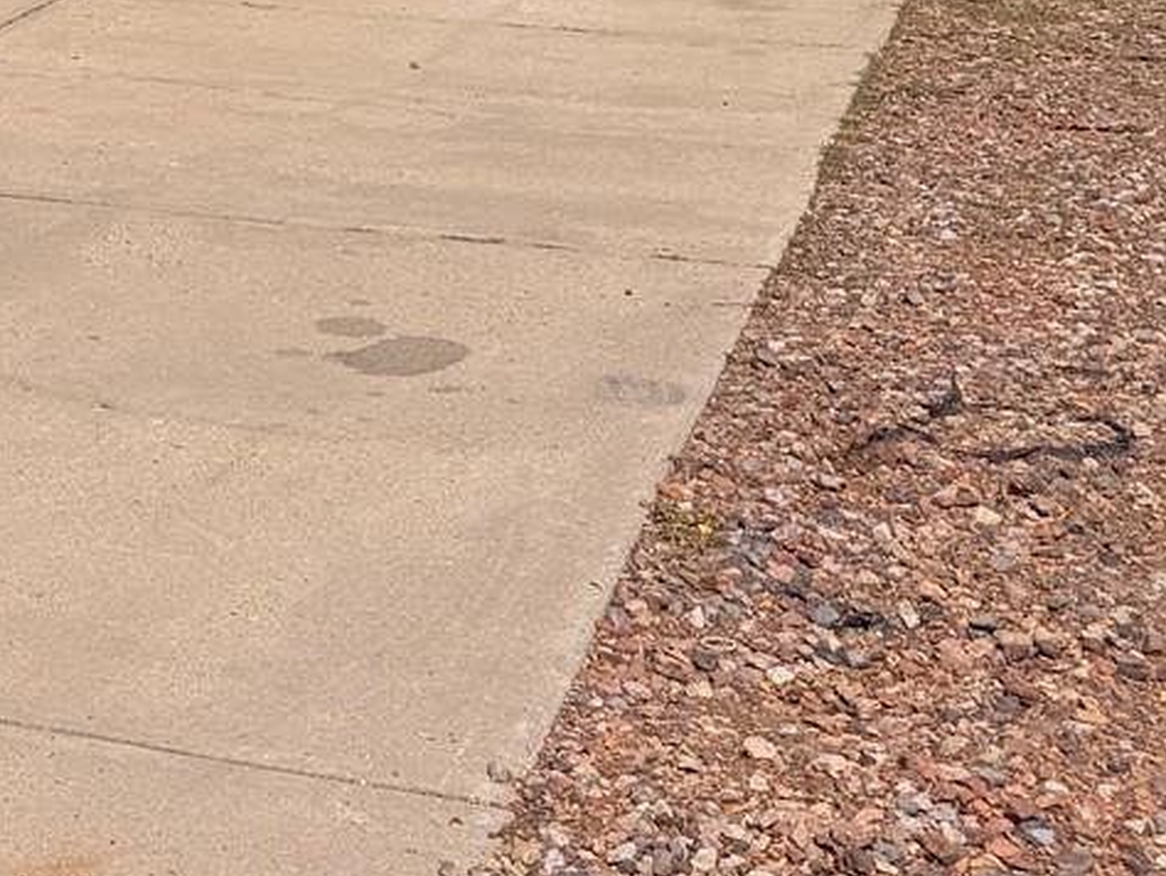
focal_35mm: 81
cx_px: -499
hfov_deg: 21.0
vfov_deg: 16.4
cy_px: -504
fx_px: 2730
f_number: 1.78
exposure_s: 1/10309
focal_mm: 6.76
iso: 80
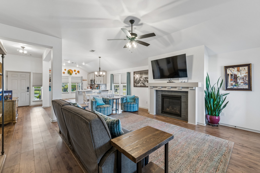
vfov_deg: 77.3
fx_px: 108
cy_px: 86
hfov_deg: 100.4
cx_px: 130
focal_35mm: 15
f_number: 8
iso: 200
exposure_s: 1/20
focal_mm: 10
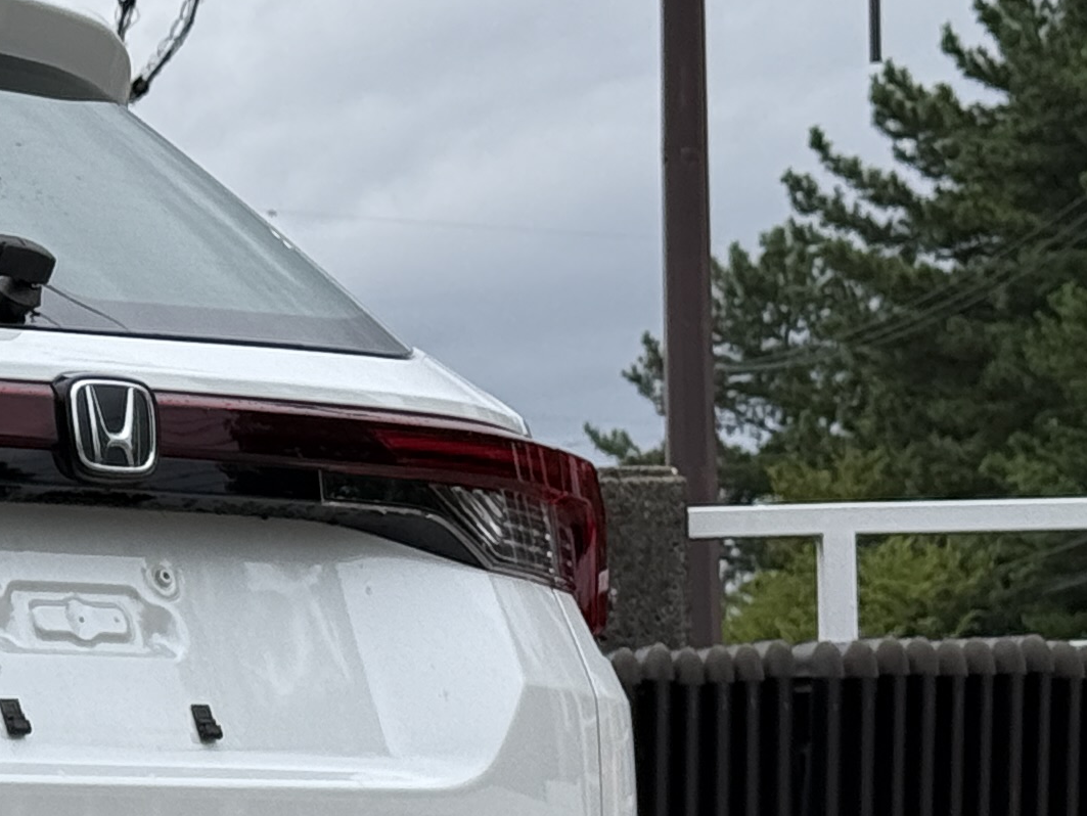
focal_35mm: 182
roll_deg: +0.8
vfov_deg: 8.1
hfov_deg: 10.2
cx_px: -922
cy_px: 735
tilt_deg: +1.9
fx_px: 5717
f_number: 1.78
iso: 80
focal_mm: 6.76
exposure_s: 1/740
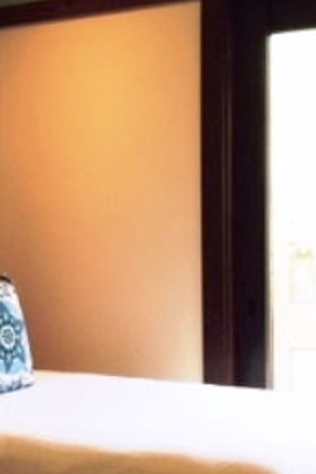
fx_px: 1093
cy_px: 279
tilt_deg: -5.7
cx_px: -143
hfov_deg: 15.3
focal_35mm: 83
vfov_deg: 24.4
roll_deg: -0.7
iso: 50
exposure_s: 1/30
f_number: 2.2
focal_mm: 4.15
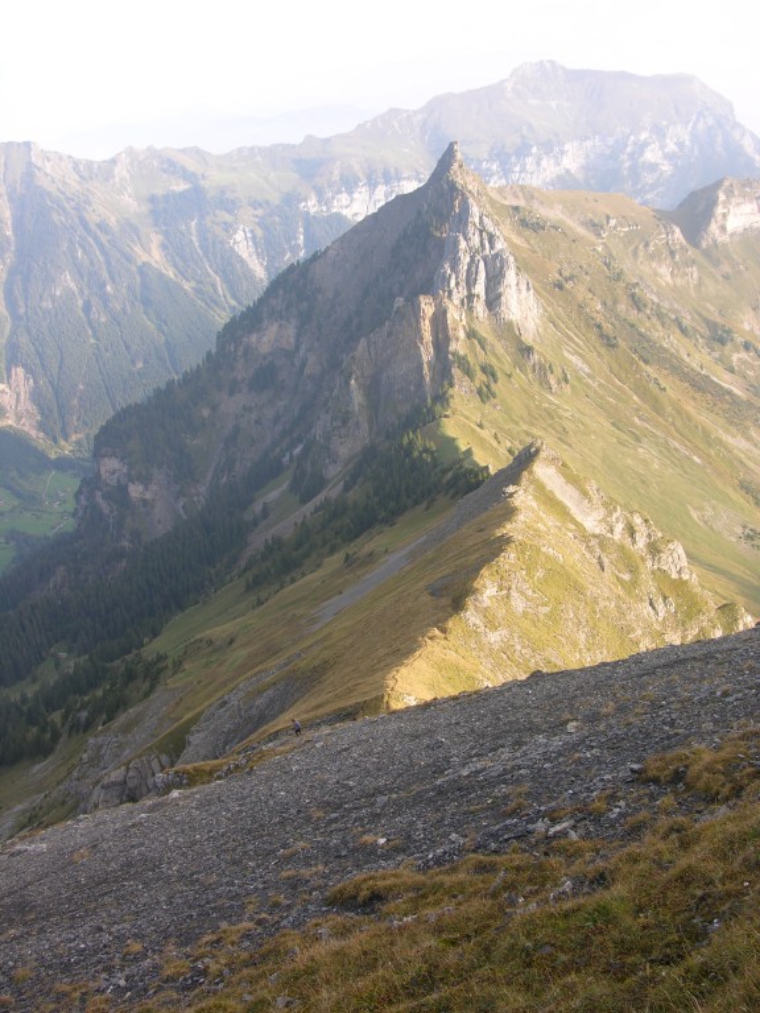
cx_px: 380
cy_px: 506
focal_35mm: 36
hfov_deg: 39.7
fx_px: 1054
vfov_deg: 51.4
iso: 50
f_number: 4.5
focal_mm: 9.2
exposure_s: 1/83.4
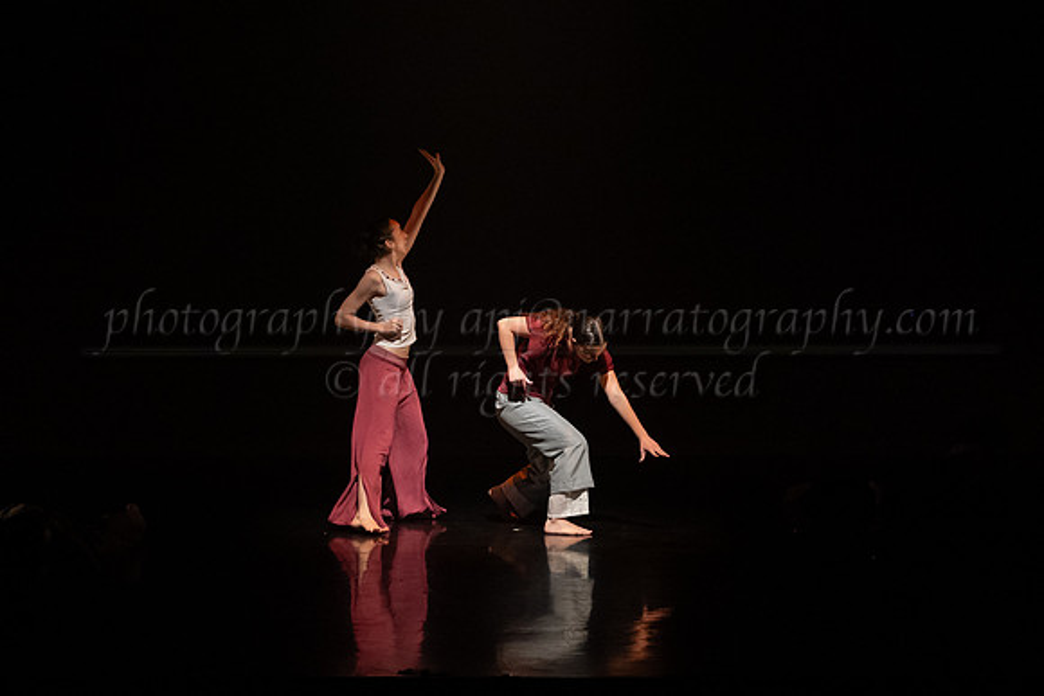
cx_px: 522
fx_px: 2914
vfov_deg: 13.6
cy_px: 352
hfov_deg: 20.3
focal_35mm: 100
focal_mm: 65
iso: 4000
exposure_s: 1/320
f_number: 3.5
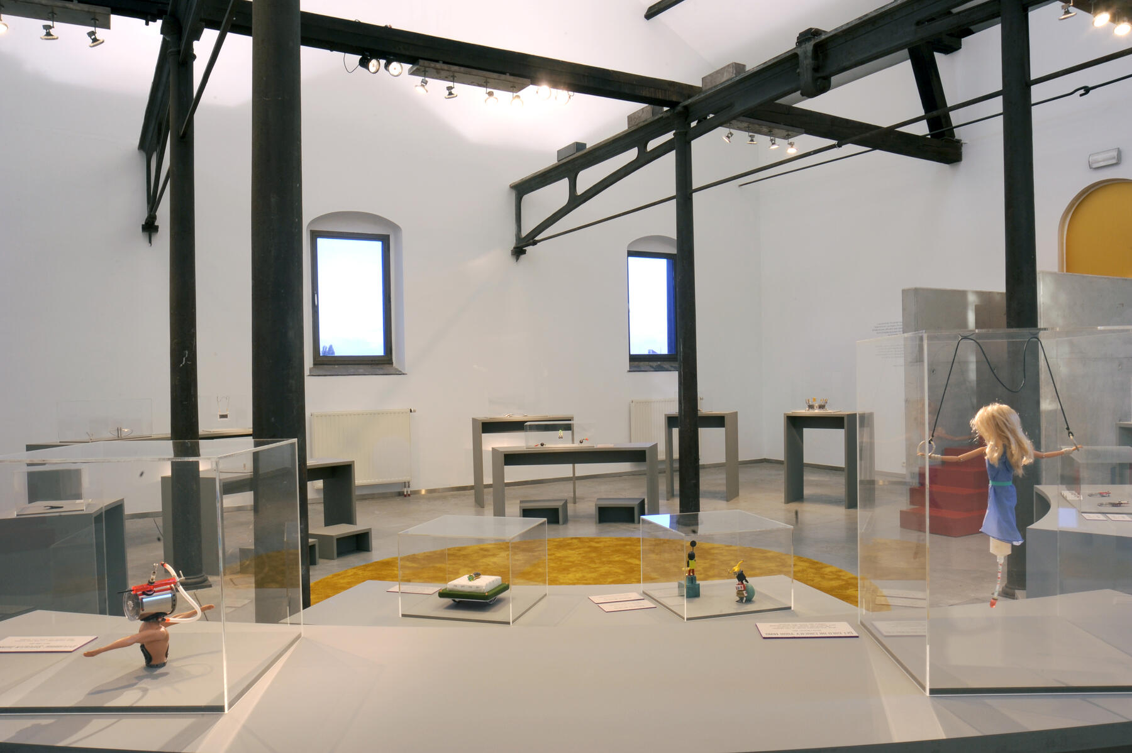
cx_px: 566
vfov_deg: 49.5
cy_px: 376
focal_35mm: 26
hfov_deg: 69.4
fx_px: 817
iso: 320
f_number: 22
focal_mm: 26
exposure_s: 1/1.6
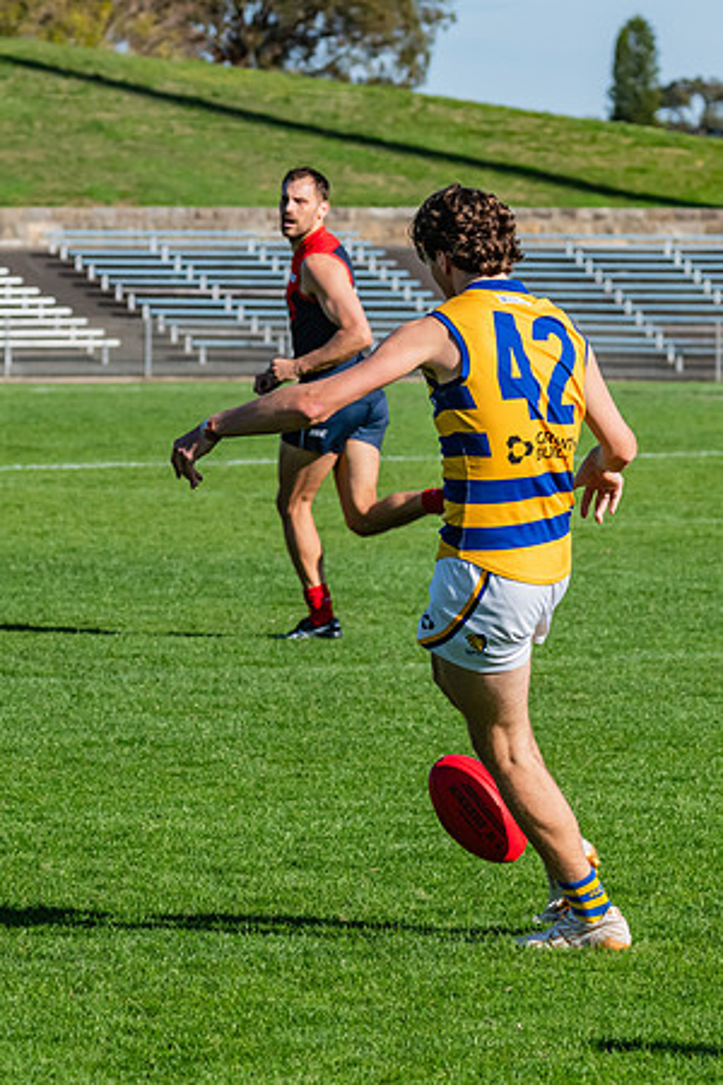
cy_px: 571
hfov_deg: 4.8
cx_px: 476
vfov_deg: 7.2
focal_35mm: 287
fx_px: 8656
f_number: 10
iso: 800
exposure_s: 1/1600
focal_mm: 170
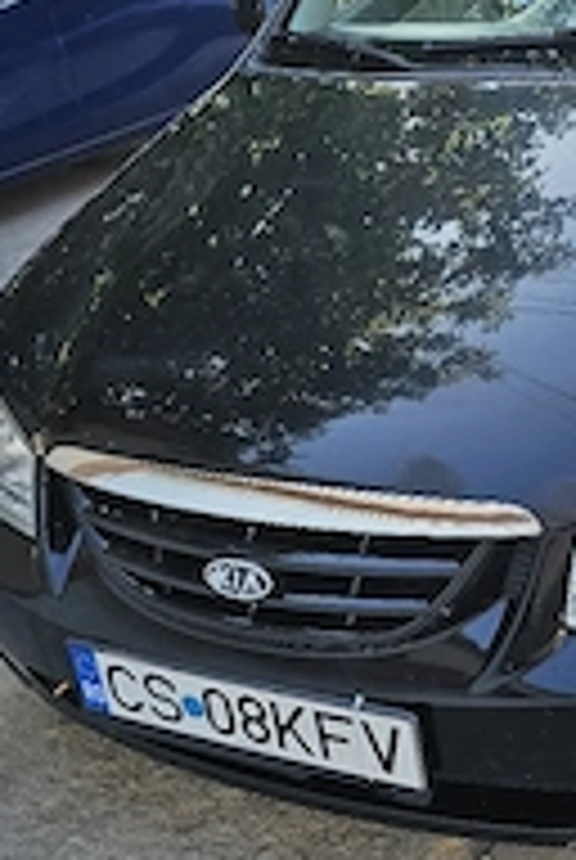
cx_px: 562
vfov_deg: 38.9
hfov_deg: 25.8
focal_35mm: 50
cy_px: 266
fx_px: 1196
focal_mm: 6.3
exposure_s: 1/182
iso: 25
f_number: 1.7
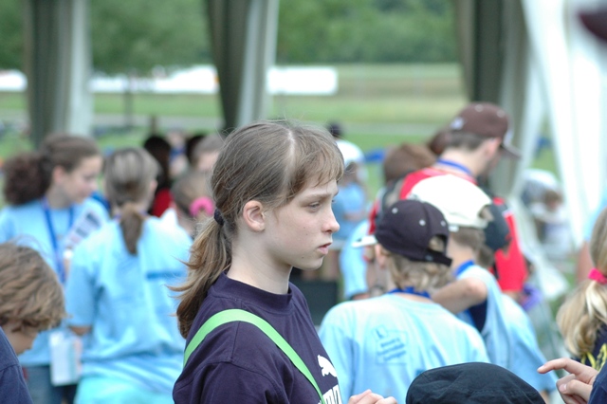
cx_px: 304
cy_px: 202
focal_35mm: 168
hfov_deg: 12.2
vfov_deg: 8.2
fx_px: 2831
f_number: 5.6
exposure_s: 1/640
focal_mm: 112
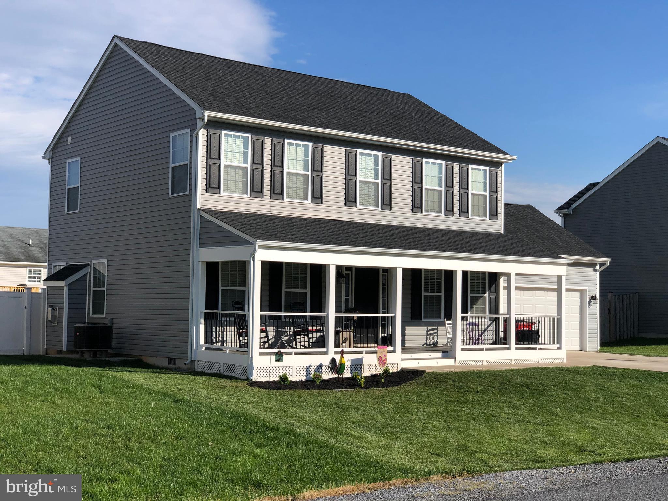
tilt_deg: +3.3
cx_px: 334
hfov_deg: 36.8
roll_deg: -1.3
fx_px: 1003
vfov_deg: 28.0
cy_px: 250
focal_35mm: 52
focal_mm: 6
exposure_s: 1/1230
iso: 16
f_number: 2.4
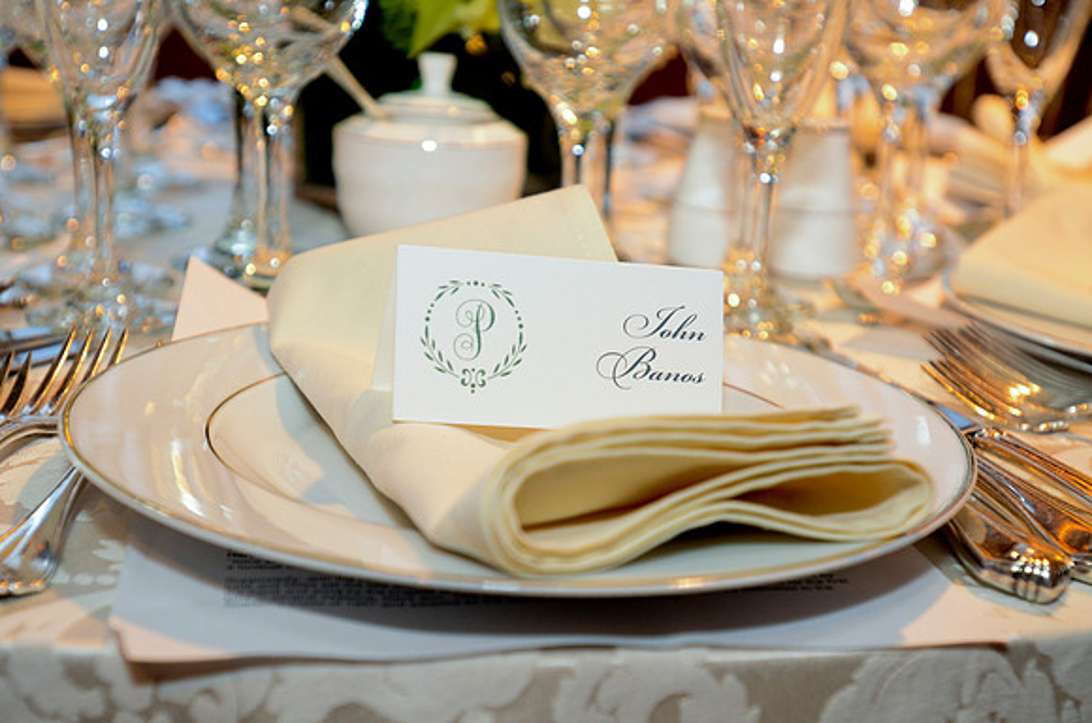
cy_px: 362
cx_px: 546
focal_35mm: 52
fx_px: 1589
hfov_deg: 37.9
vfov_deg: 25.6
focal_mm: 35
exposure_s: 1/30
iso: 800
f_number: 4
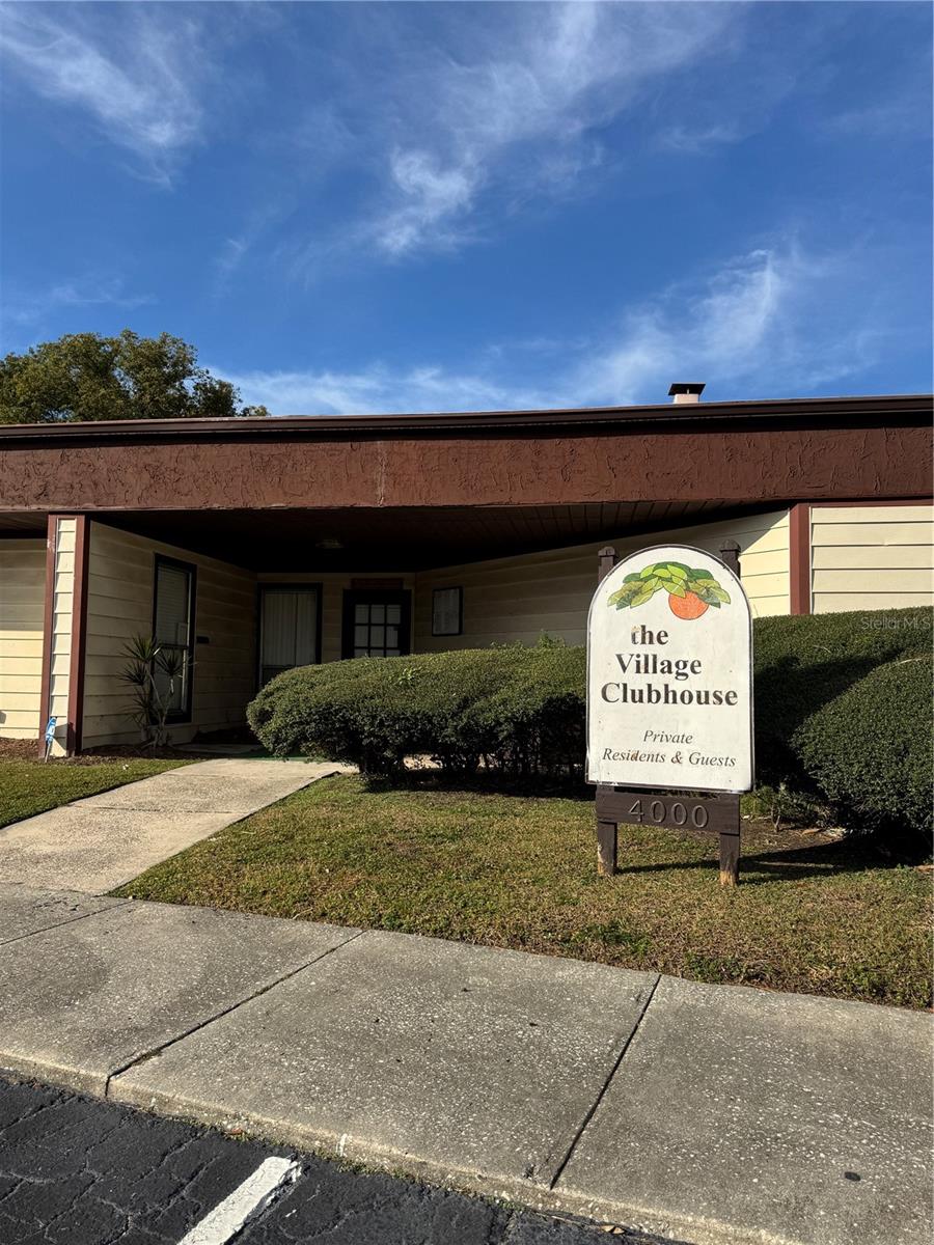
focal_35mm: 24
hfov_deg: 56.8
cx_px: 467
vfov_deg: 71.6
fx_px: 863
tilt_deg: +4.1
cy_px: 622
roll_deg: -0.5
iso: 80
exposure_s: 1/4608
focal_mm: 6.76
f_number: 1.78
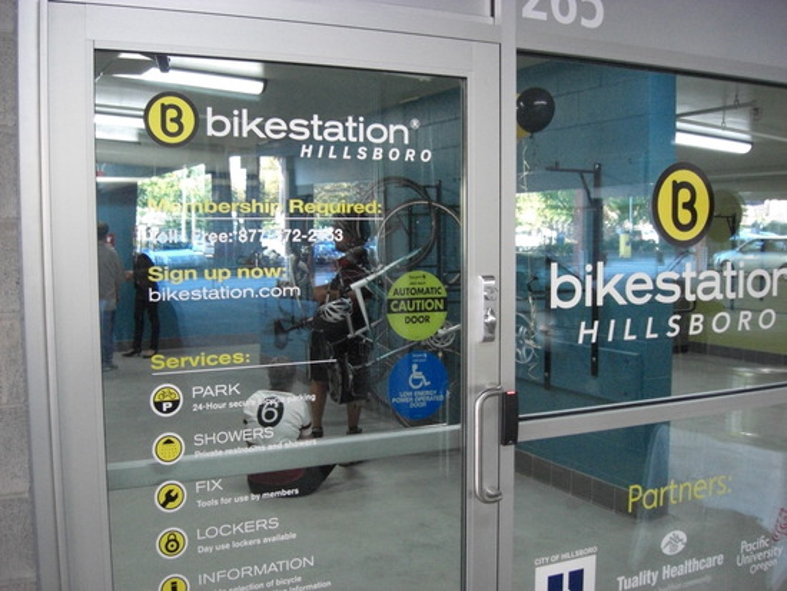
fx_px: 864
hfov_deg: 49.0
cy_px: 296
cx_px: 394
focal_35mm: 38
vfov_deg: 37.7
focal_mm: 7.9
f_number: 2.8
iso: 800
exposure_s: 1/60
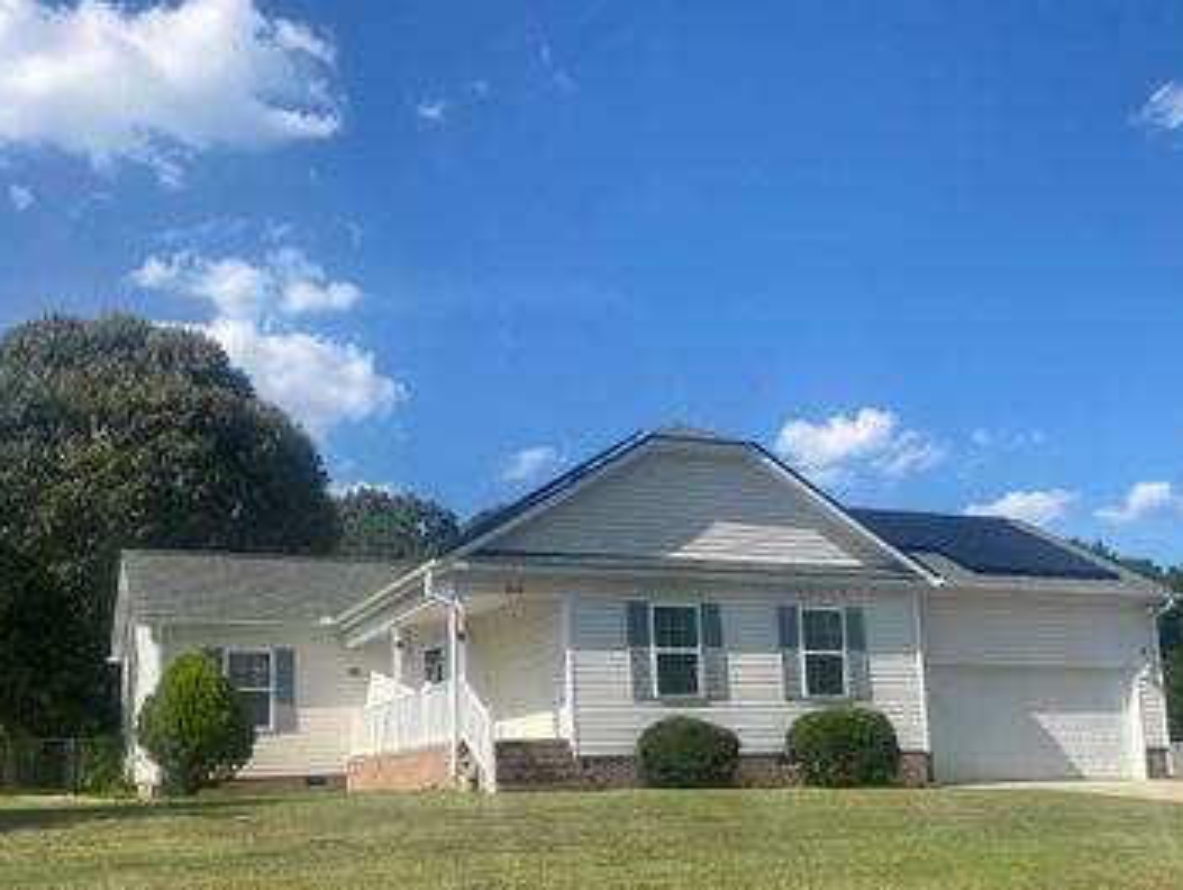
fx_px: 1266
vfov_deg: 38.1
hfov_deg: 50.1
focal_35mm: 37
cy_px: 629
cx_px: 559
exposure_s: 1/2817
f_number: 1.8
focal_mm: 4.25
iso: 32
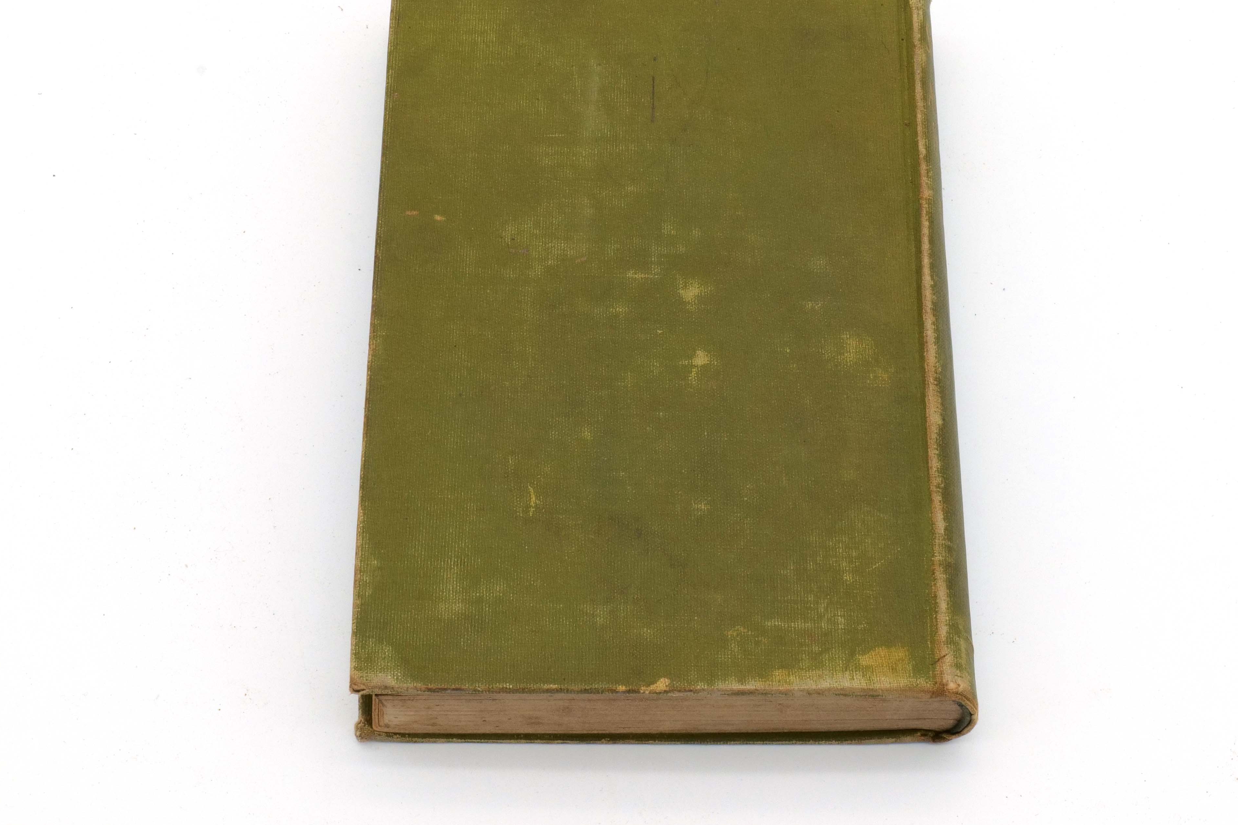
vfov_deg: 17.2
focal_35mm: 79
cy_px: 287
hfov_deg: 25.7
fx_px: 2717
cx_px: 656
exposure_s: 1/80
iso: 2000
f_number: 22
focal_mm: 50
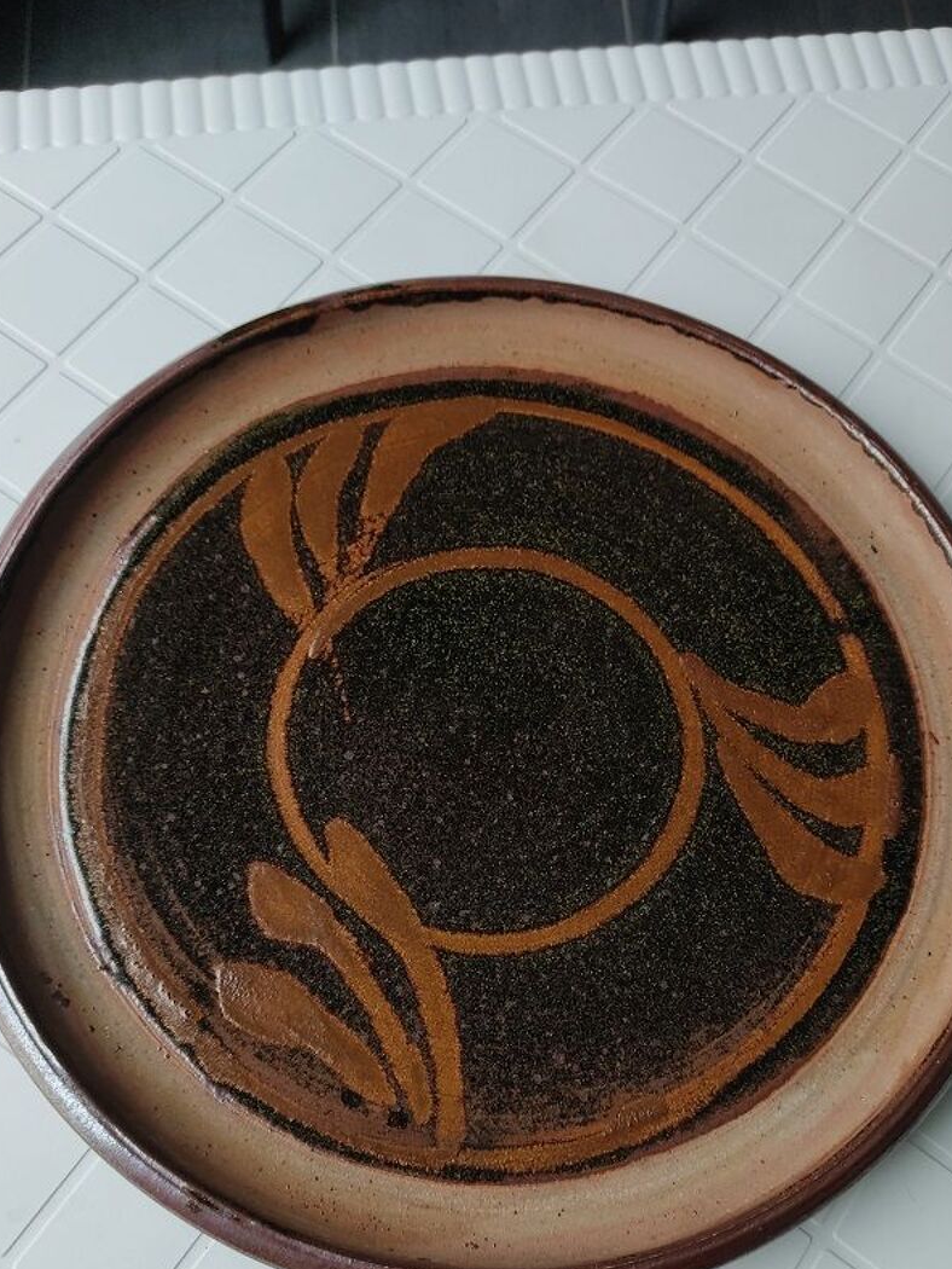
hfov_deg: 42.9
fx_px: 1210
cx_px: 509
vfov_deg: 54.8
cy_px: 777
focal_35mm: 33
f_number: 1.79
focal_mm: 4.74
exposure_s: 1/33
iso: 148
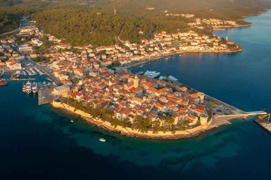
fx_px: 218
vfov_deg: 44.9
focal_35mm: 29
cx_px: 136
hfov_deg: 63.7
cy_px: 90
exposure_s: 1/30
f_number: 2.8
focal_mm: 10.26
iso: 120
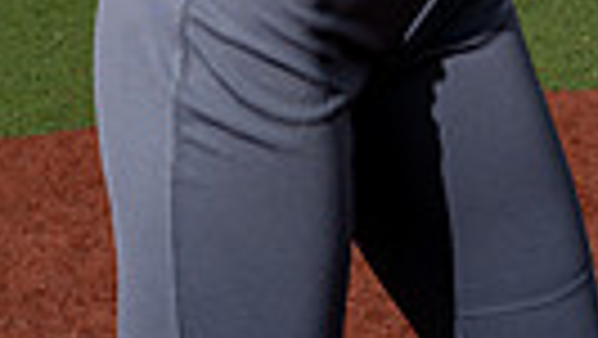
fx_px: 1967
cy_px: -613
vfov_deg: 8.5
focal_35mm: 124
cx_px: 382
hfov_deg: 17.3
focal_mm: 35
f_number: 8
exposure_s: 1/250
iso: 125
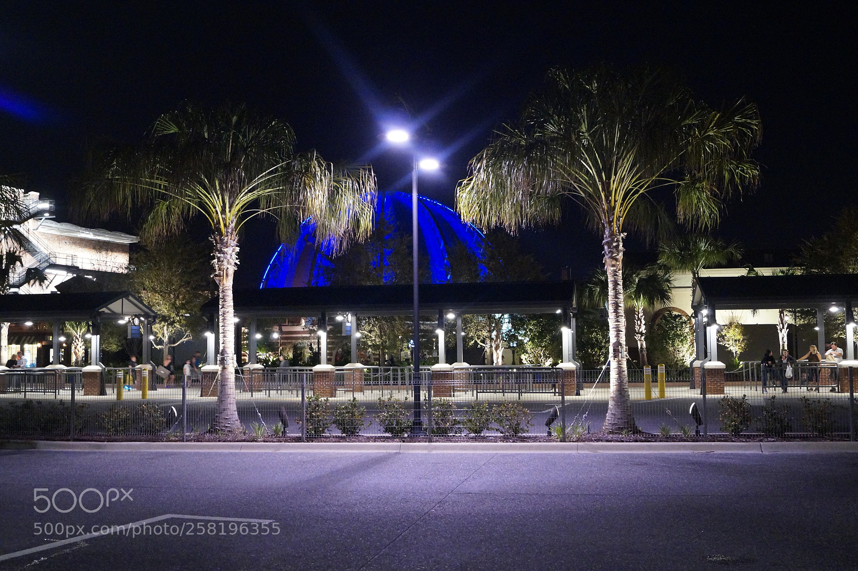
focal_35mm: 36
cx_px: 429
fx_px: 858
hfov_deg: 53.2
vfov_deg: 36.8
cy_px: 286
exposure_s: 1/10
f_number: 5
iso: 3200
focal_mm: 24
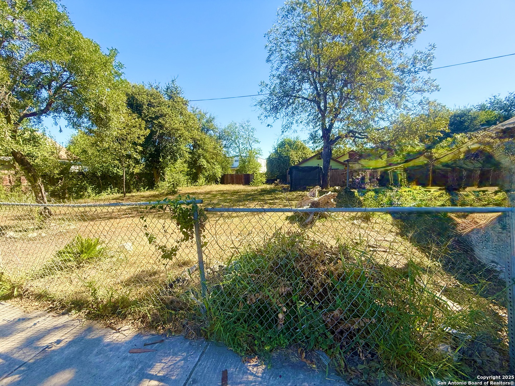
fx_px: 208
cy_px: 193
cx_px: 258
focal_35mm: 14
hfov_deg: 102.1
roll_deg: +0.7
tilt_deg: -4.2
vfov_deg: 85.7
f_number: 2.2
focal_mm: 2.22
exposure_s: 1/672
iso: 50
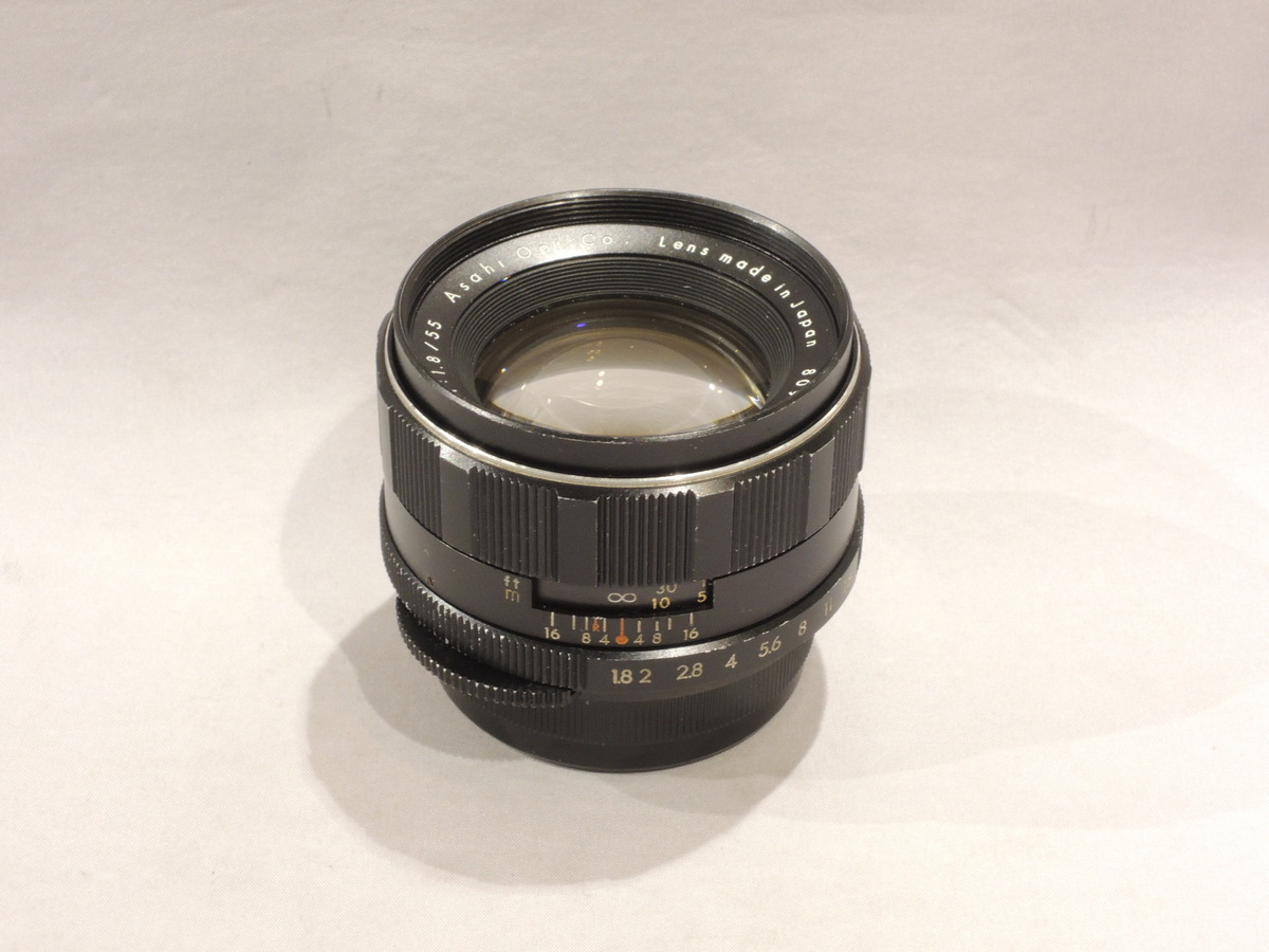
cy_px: 476
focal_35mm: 77
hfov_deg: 25.3
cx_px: 634
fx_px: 2823
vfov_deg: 19.1
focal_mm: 13.8
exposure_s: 1/25
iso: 450
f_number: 7.5
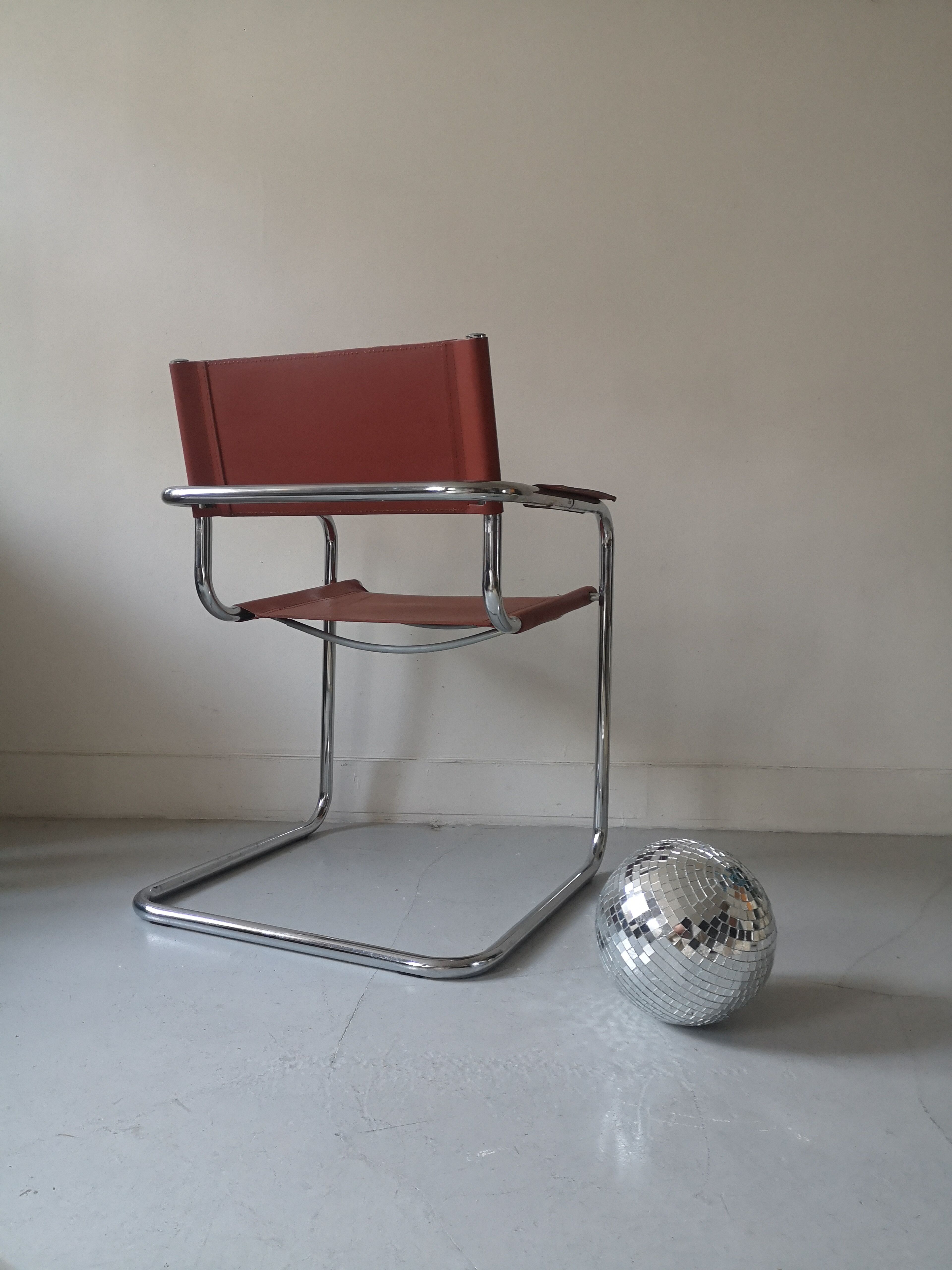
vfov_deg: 65.3
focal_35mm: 27
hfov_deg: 51.4
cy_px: 635
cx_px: 476
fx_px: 990
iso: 250
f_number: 1.8
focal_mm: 3.95
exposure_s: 1/33.3
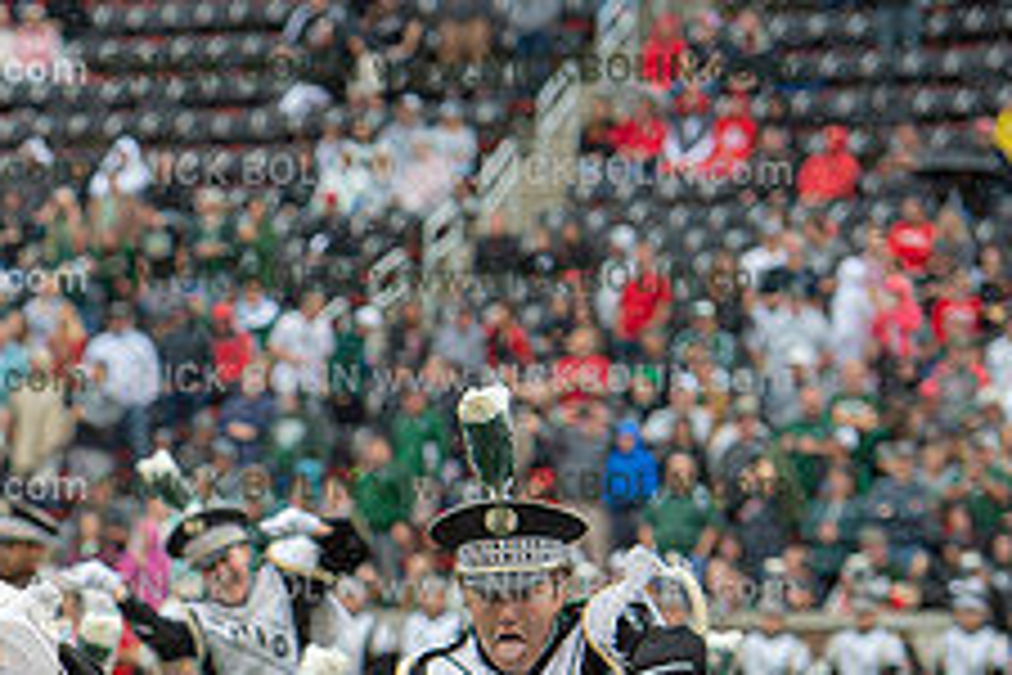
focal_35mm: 299
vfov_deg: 4.6
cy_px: 796
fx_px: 8405
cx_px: -261
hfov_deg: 6.8
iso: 400
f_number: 4
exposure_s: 1/500
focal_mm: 116
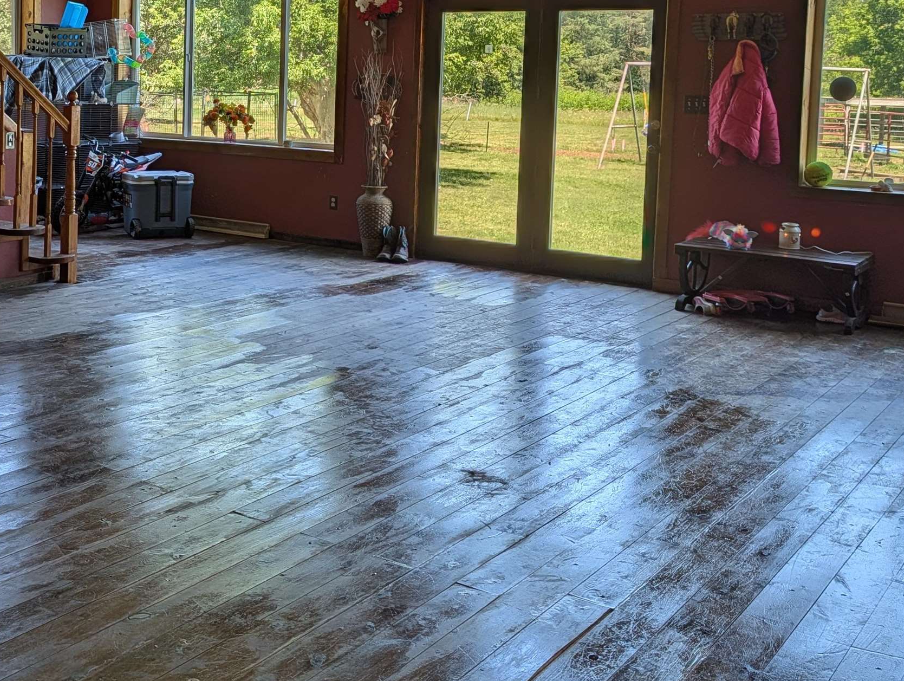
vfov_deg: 32.0
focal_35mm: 44
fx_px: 1151
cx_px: 232
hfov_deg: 41.7
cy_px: 130
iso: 21
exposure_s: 1/744
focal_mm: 6.9
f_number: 1.68
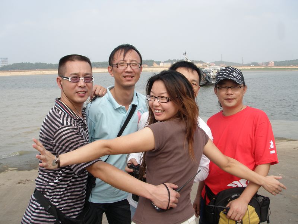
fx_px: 327
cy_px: 112
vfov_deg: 37.7
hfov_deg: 49.0
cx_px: 149
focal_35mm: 38
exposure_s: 1/125
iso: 50
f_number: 6.6
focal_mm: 6.7
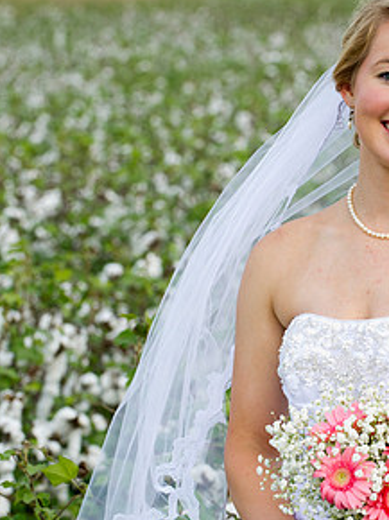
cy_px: 267
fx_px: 3466
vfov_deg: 8.6
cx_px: 326
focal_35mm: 231
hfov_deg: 6.4
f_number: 5.6
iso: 200
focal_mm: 120
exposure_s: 1/125
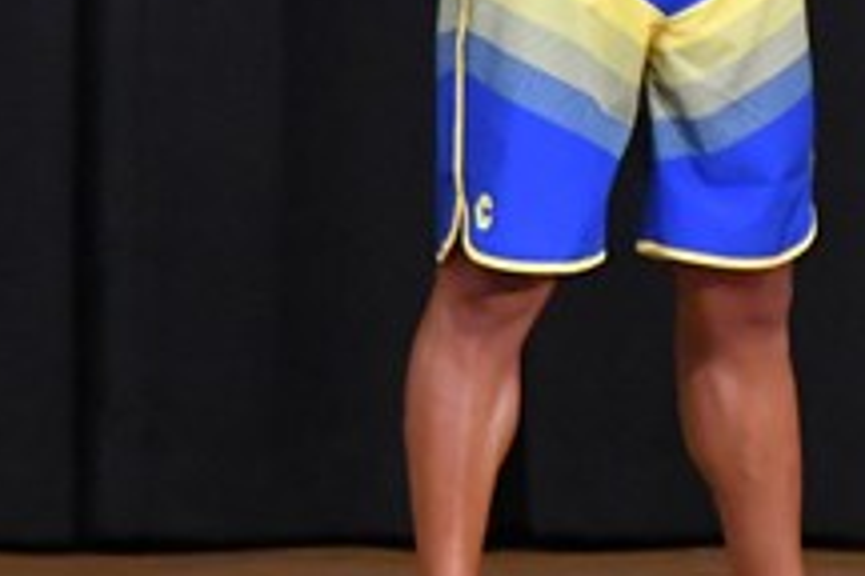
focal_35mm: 777
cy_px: -120
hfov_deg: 2.6
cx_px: 1520
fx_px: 18668
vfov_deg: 1.8
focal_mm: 145
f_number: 5.6
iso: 8000
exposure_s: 1/400
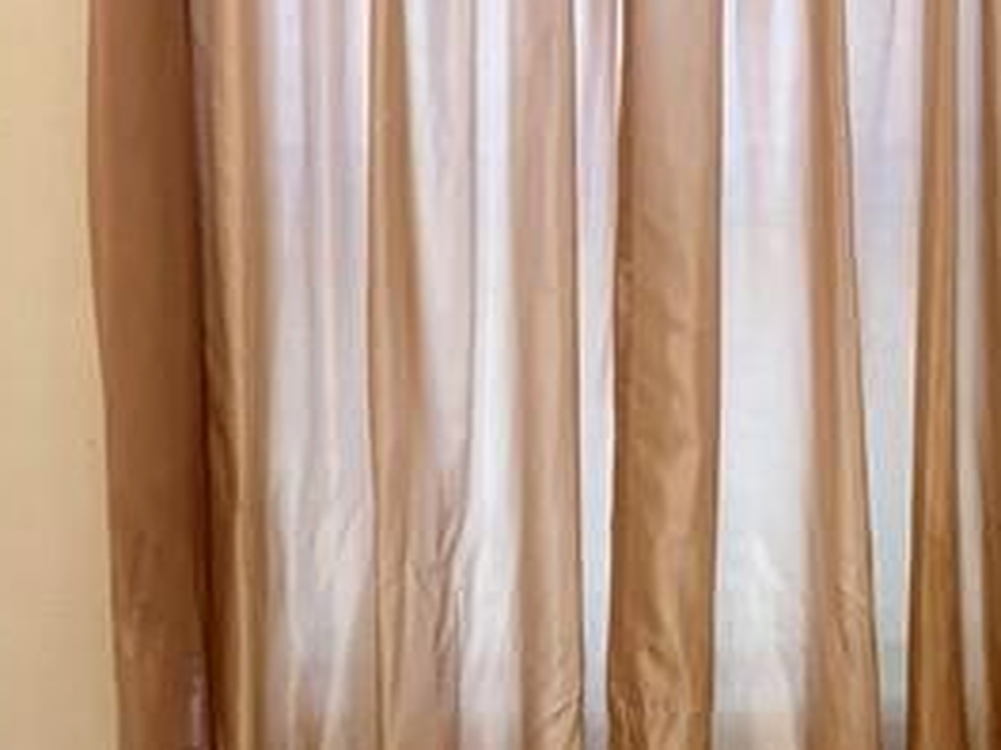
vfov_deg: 14.6
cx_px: 679
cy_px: 348
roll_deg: +0.8
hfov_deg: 19.4
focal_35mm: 101
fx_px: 2921
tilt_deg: -4.5
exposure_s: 1/60
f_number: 1.8
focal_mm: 4.25
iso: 400
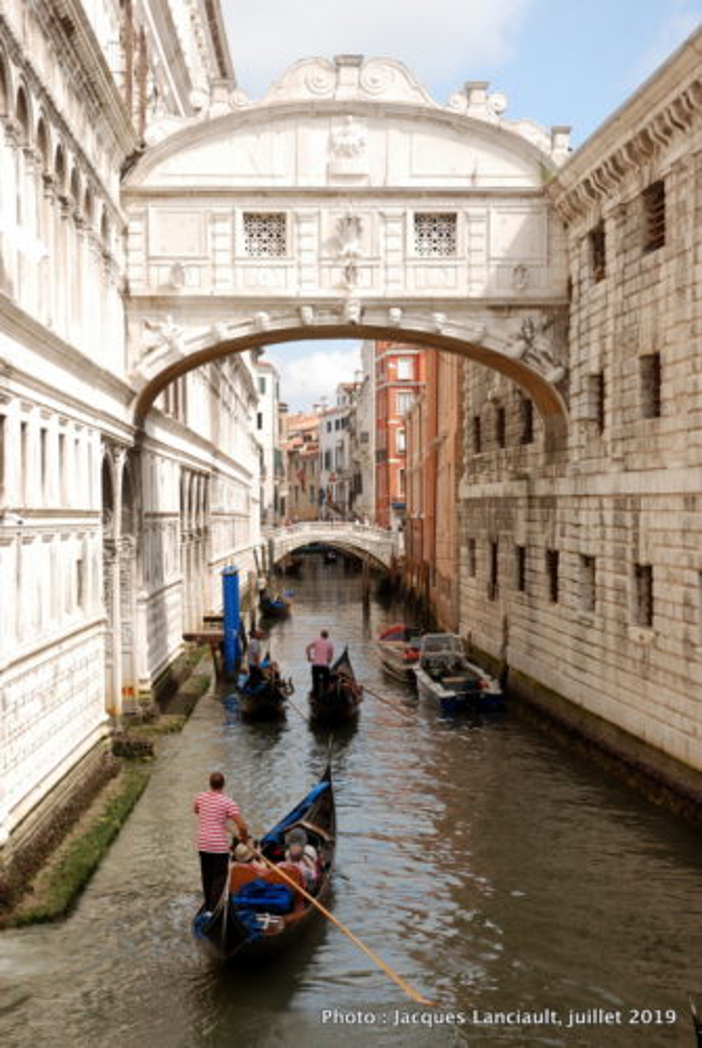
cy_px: 524
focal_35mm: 57
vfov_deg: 35.0
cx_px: 351
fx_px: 1661
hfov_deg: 23.9
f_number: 7.1
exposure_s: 1/200
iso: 100
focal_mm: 38
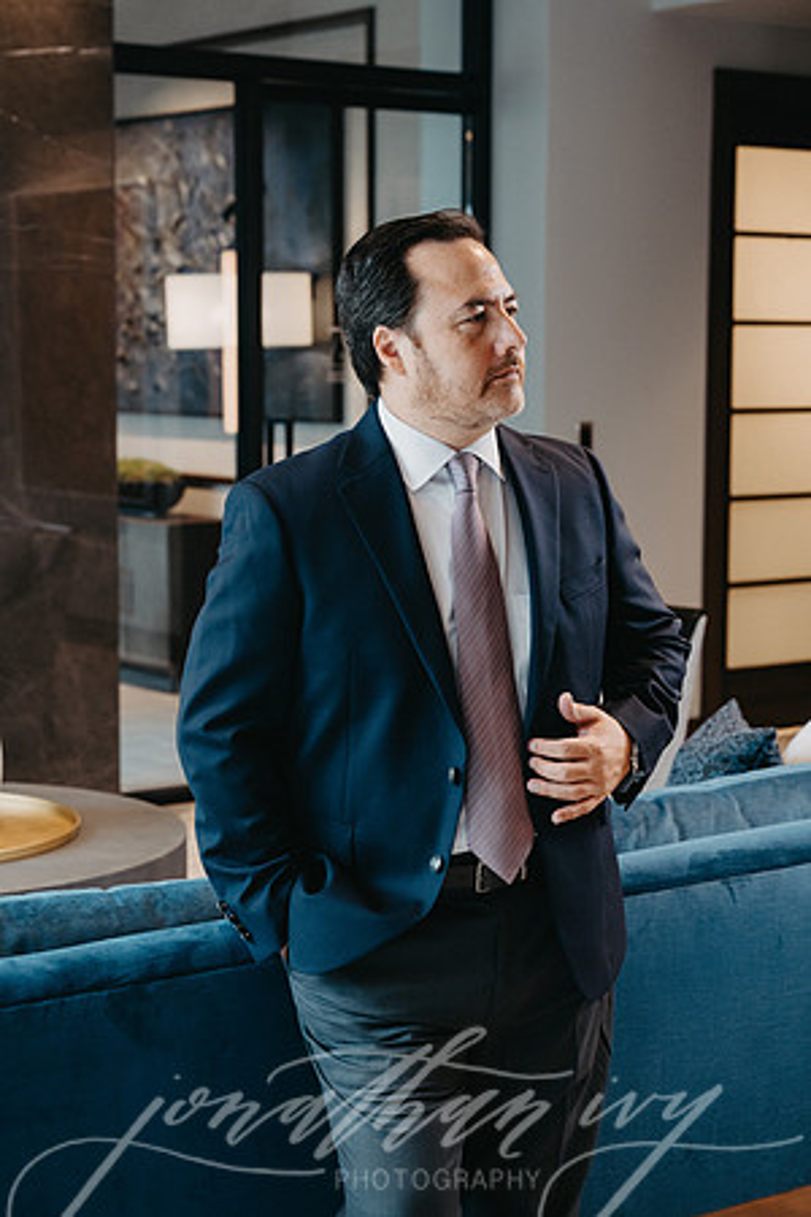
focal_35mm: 70
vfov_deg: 28.8
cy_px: 608
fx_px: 2365
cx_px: 406
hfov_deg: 19.5
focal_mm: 70
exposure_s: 1/125
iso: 1000
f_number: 5
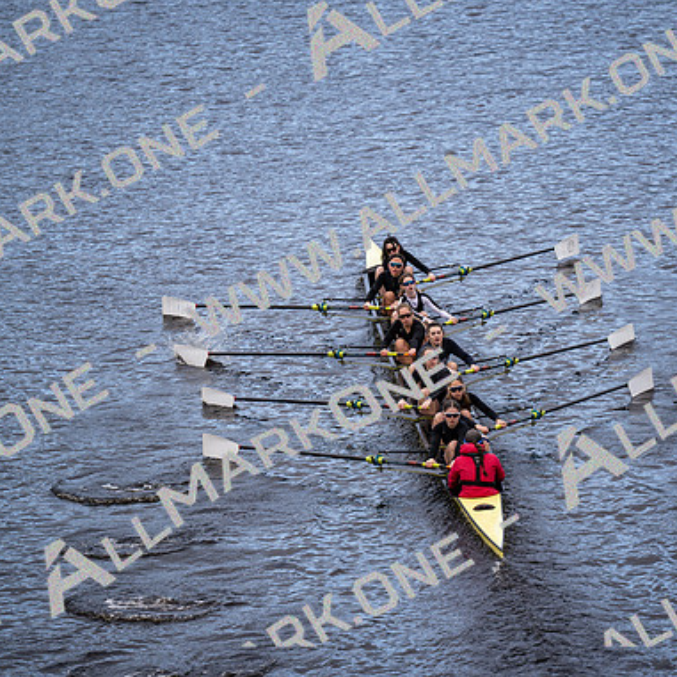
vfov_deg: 6.8
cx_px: 405
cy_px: 342
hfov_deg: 6.8
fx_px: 5731
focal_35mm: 259
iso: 800
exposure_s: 1/2000
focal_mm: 200
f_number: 2.8
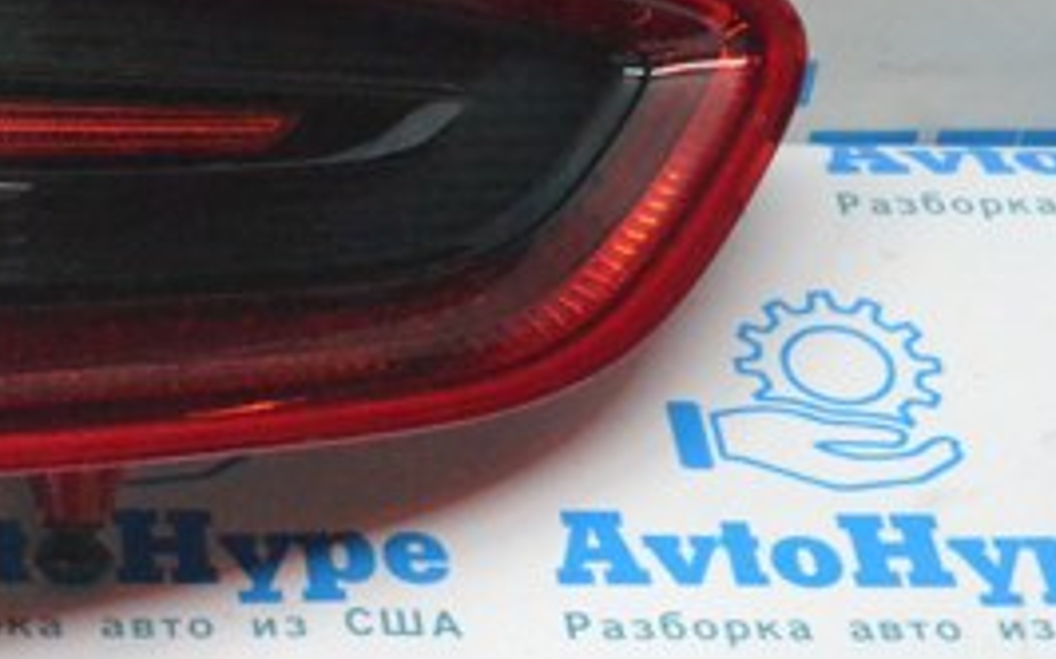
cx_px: -202
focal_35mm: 125
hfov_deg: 16.1
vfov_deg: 10.5
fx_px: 3596
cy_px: 262
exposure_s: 1/160
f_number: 10
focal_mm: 34
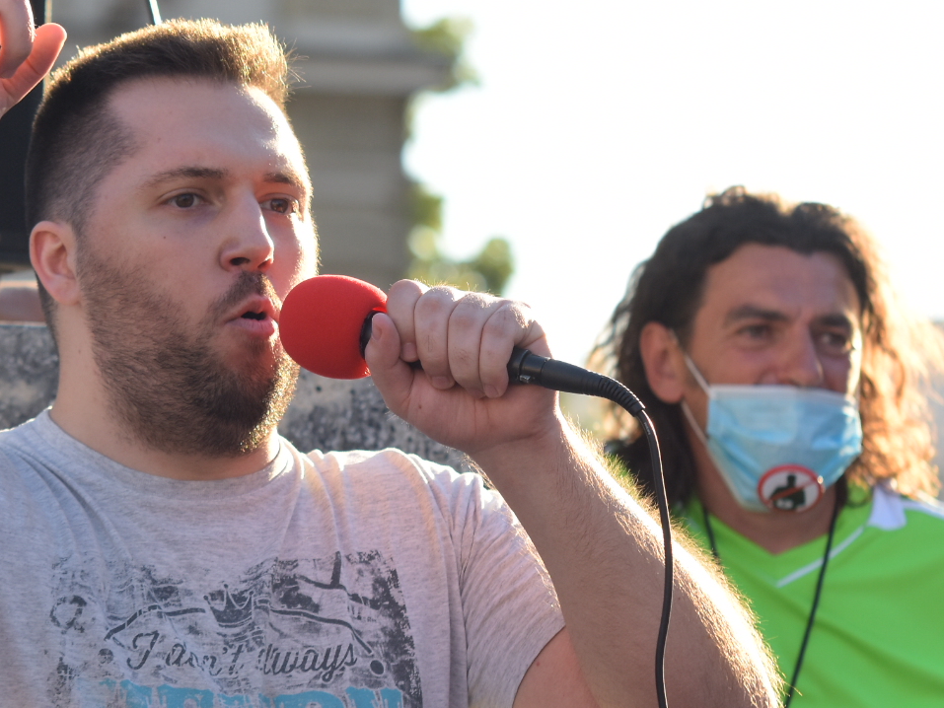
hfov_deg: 9.4
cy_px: 344
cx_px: 247
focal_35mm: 210
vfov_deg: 7.1
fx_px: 5728
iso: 250
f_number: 4
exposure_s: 1/640
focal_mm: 86
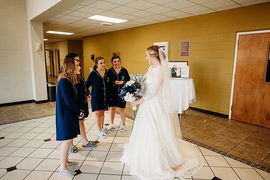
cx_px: 135
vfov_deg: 53.2
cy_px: 90
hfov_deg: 73.7
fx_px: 180
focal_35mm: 24
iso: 400
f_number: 1.8
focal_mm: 24
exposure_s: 1/160
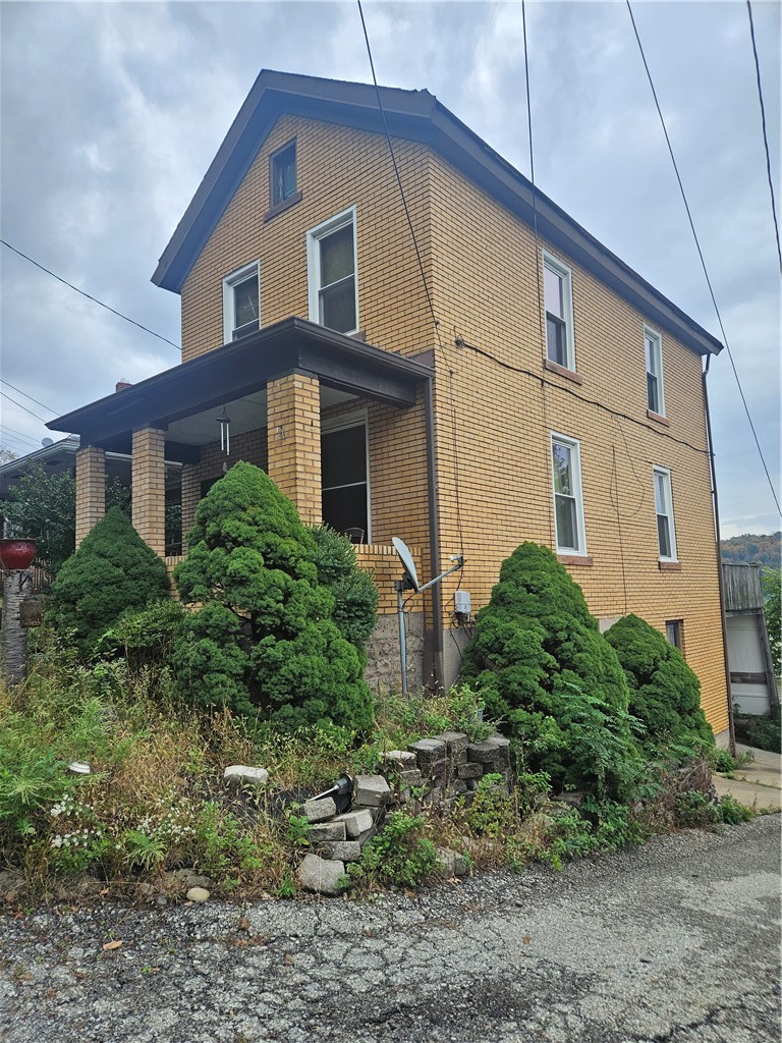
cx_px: 391
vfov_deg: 73.9
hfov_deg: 58.9
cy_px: 522
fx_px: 693
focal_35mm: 23
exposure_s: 1/480
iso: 40
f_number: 1.8
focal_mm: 5.4
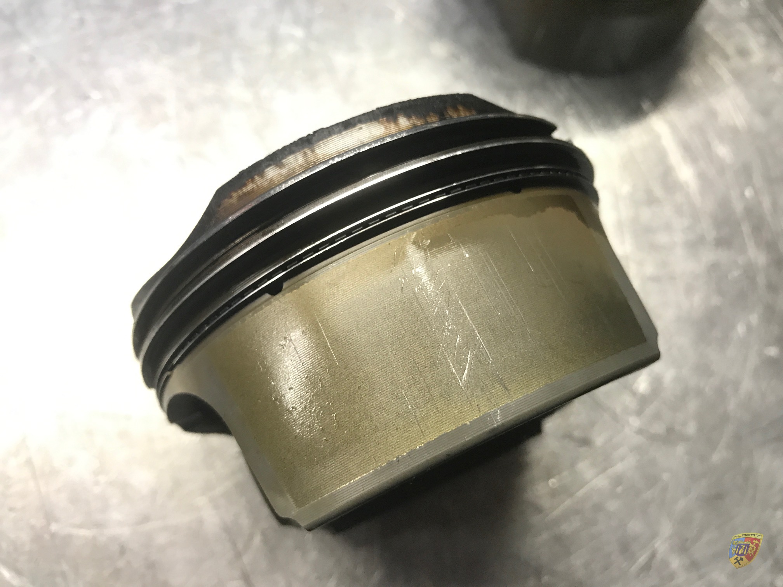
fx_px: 633
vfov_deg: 49.7
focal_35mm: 28
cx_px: 392
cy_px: 294
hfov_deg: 63.4
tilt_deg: -68.9
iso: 32
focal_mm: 3.99
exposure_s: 1/25
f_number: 1.8
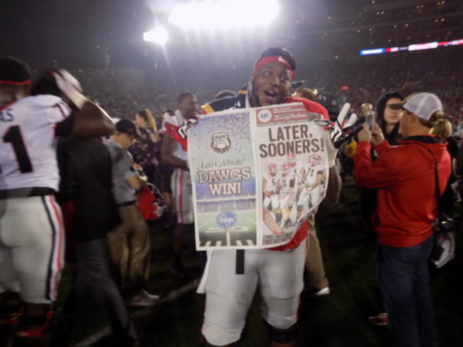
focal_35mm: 27
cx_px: 232
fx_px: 361
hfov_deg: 65.3
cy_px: 174
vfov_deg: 51.4
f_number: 3.2
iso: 80
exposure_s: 1/40
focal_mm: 4.8
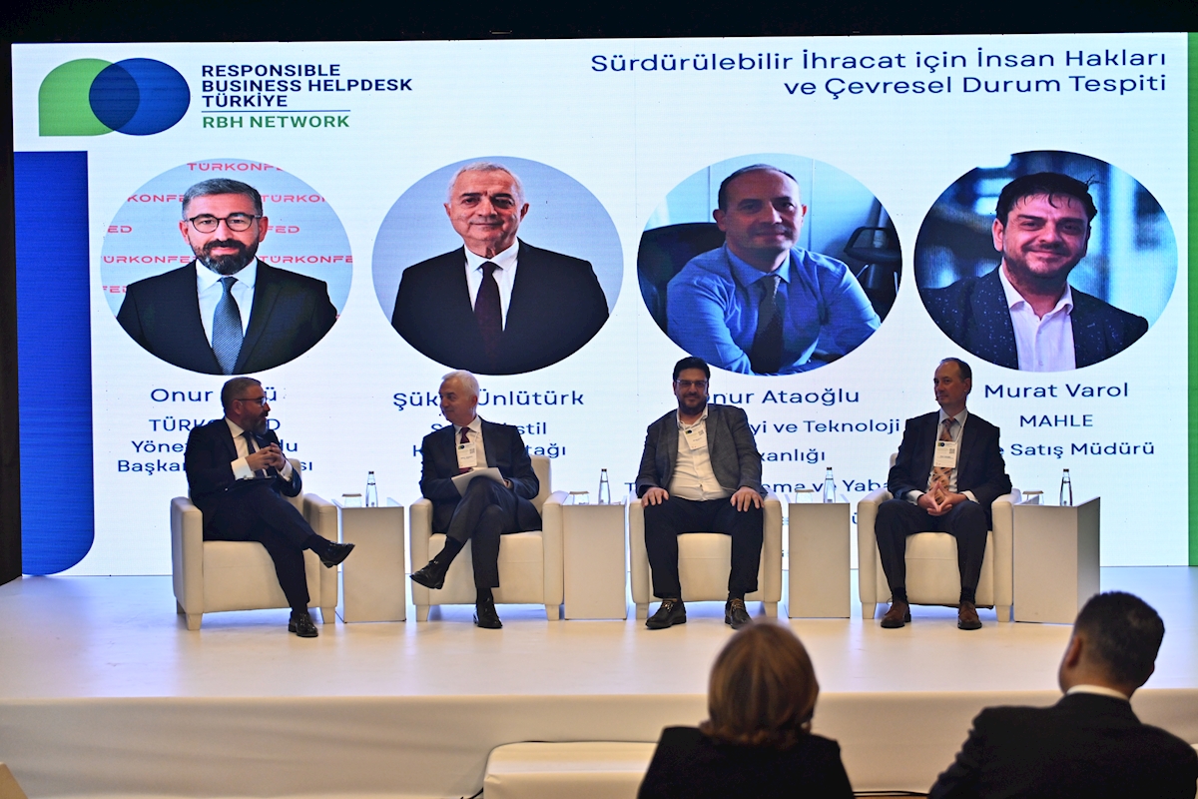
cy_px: 400
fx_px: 2196
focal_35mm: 66
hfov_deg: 30.5
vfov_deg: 20.6
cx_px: 599
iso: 1250
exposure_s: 1/320
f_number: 2.8
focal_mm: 66
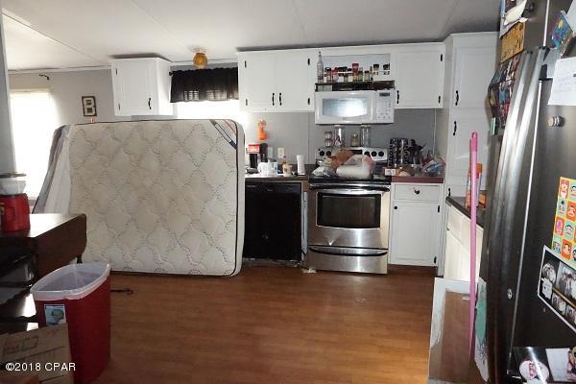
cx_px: 288
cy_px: 192
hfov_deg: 73.7
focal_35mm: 24
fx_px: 384
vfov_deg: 53.1
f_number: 7.1
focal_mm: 16
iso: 12800
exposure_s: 1/100
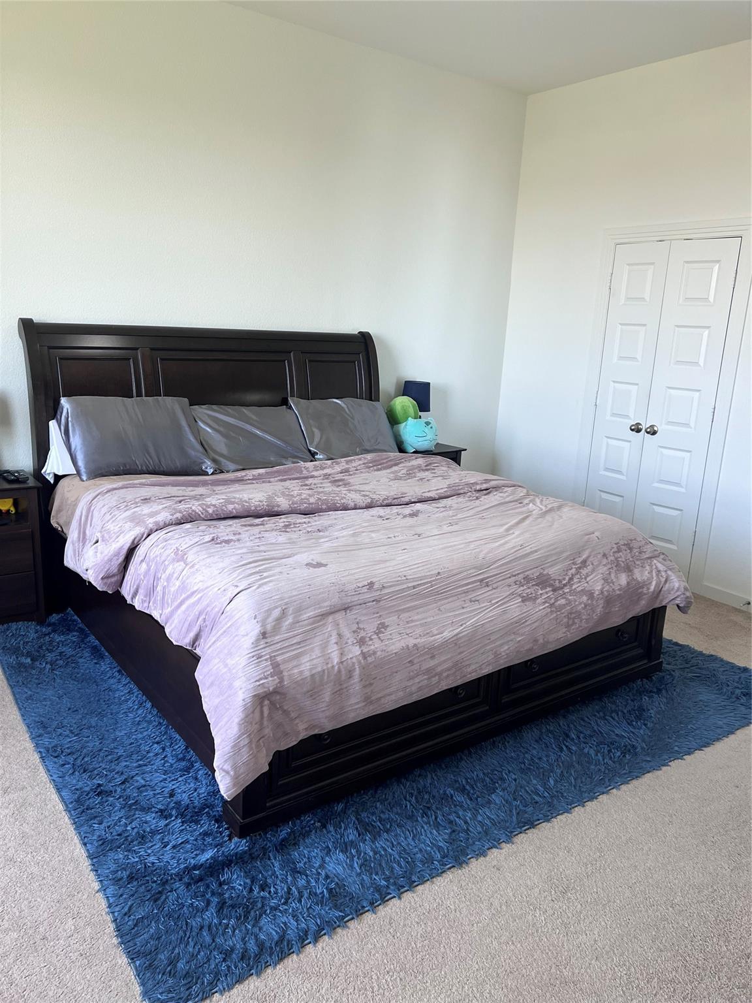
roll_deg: -3.0
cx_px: 376
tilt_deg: -13.3
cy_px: 502
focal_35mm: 26
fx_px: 753
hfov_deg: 53.1
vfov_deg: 67.3
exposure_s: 1/120
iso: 125
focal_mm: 5.7
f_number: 1.5
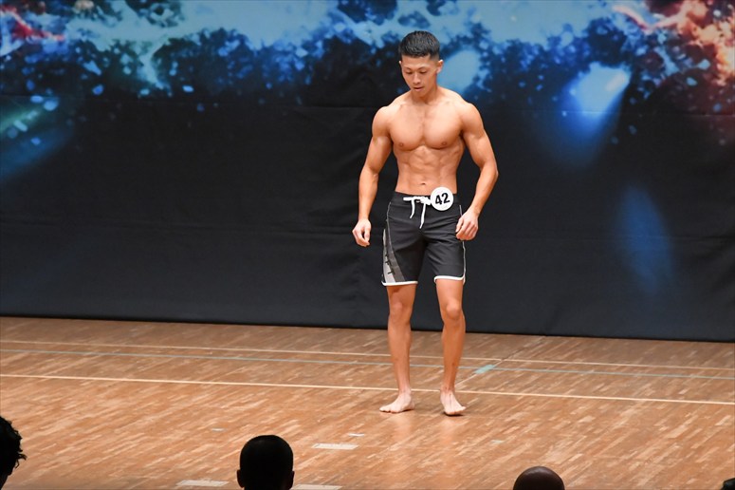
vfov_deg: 5.1
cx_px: 368
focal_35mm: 270
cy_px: 245
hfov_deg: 7.6
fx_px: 5510
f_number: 5.6
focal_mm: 180
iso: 8000
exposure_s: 1/400
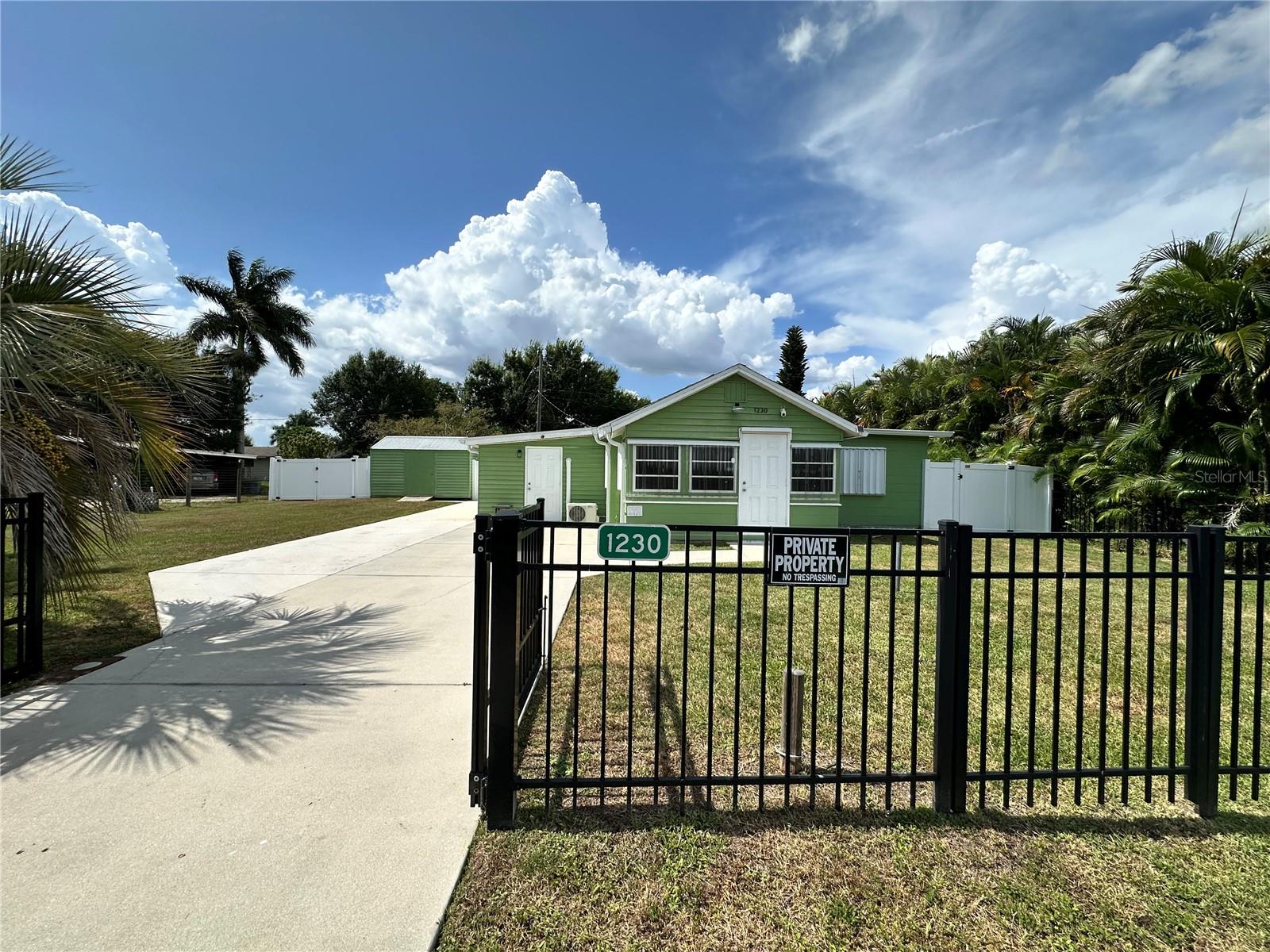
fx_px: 514
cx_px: 635
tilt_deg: -0.4
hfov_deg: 102.1
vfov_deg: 85.7
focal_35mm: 14
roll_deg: -1.4
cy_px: 476
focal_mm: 2.22
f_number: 2.2
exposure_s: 1/3401
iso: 50
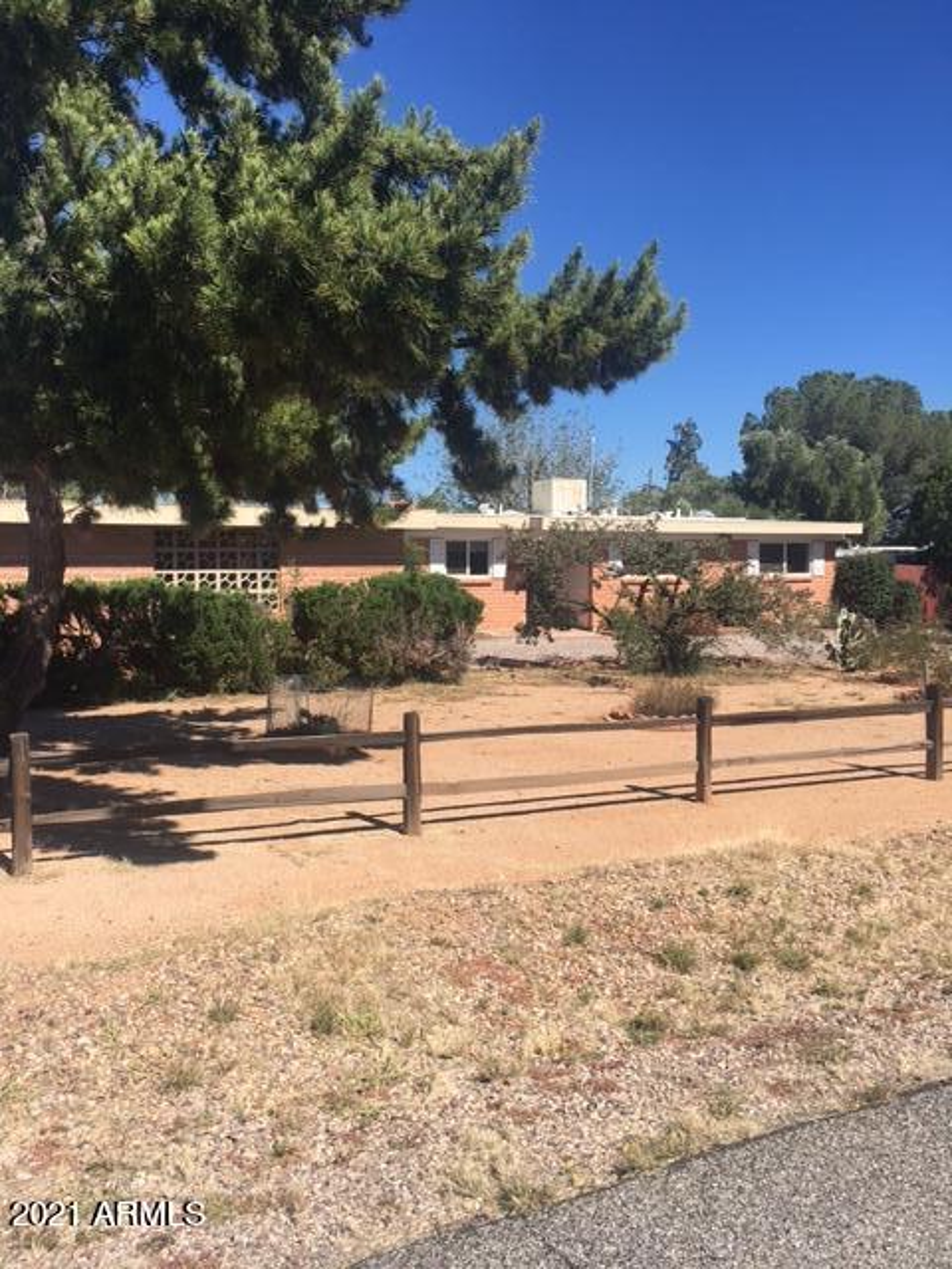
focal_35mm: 29
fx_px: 1063
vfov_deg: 61.7
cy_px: 634
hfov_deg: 48.2
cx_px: 476
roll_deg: -0.1
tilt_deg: -4.3
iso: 25
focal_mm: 4.15
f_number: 2.2
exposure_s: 1/1603
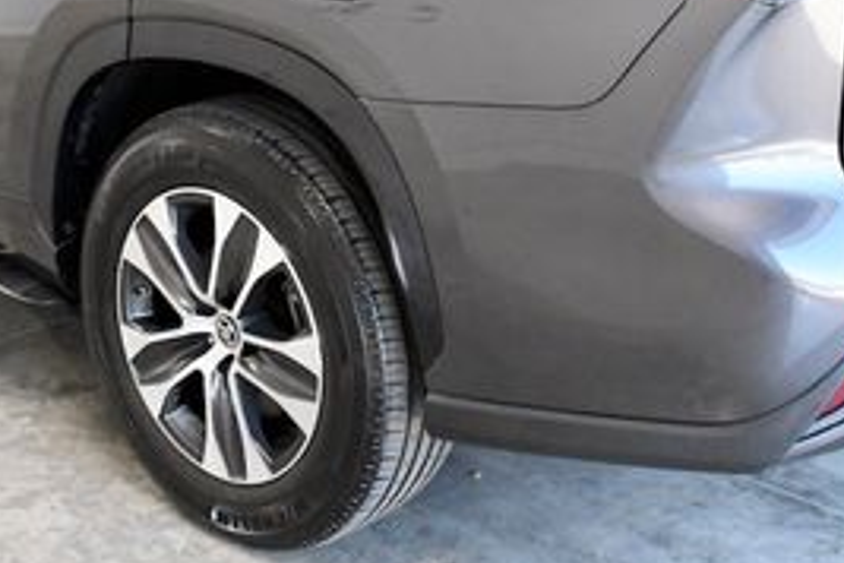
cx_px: 379
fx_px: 1688
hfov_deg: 28.1
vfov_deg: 18.5
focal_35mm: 72
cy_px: 17
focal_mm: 20
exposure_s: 1/200
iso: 2500
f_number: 7.1
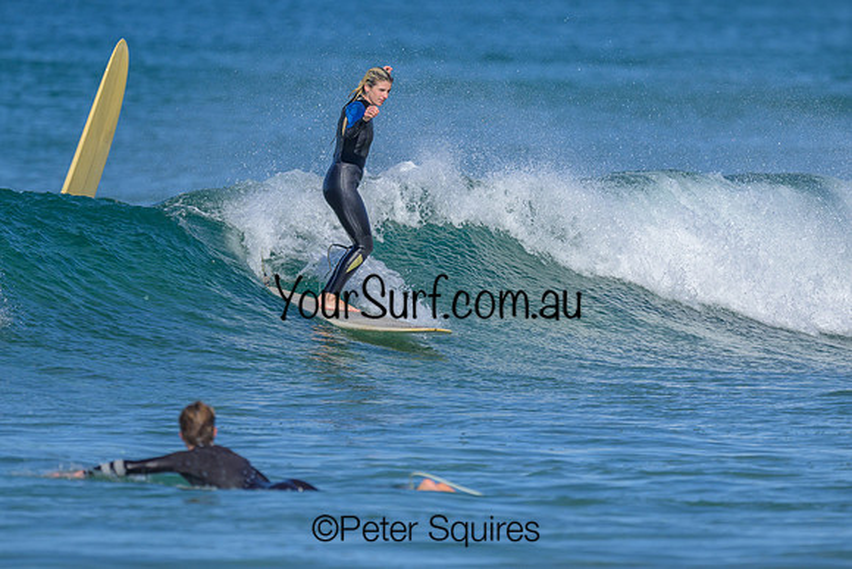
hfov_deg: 1.9
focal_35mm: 1093
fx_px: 25871
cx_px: 367
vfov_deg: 1.3
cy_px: 269
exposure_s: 1/2000
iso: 250
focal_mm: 800
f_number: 6.3
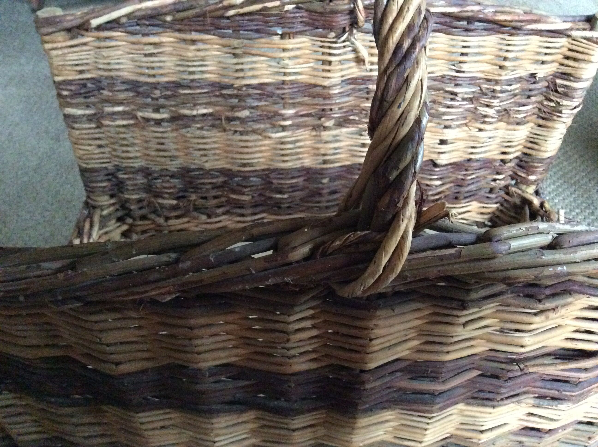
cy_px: 224
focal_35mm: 32
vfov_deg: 44.1
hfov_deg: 56.9
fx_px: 552
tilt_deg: -40.6
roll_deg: +0.5
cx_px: 299
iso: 640
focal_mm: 3.3
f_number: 2.4
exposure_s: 1/17
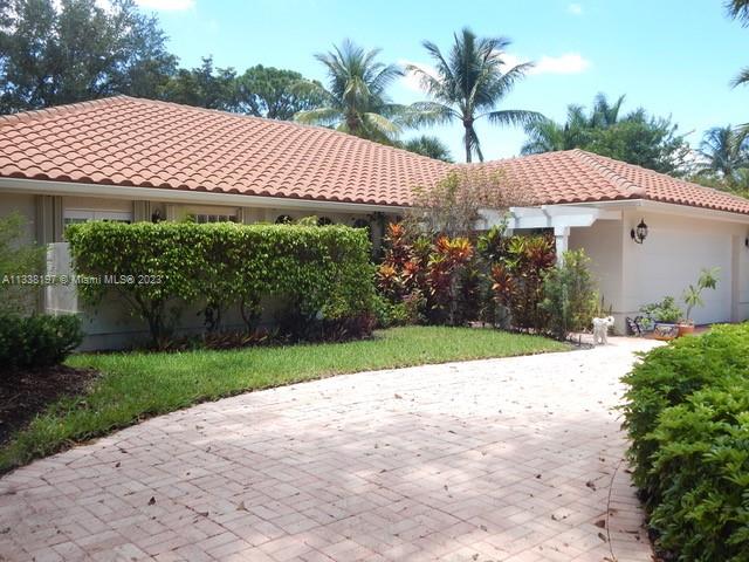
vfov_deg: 41.8
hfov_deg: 54.0
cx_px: 374
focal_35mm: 34
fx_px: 736
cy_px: 281
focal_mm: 6.1
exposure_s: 1/400
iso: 125
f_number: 3.3
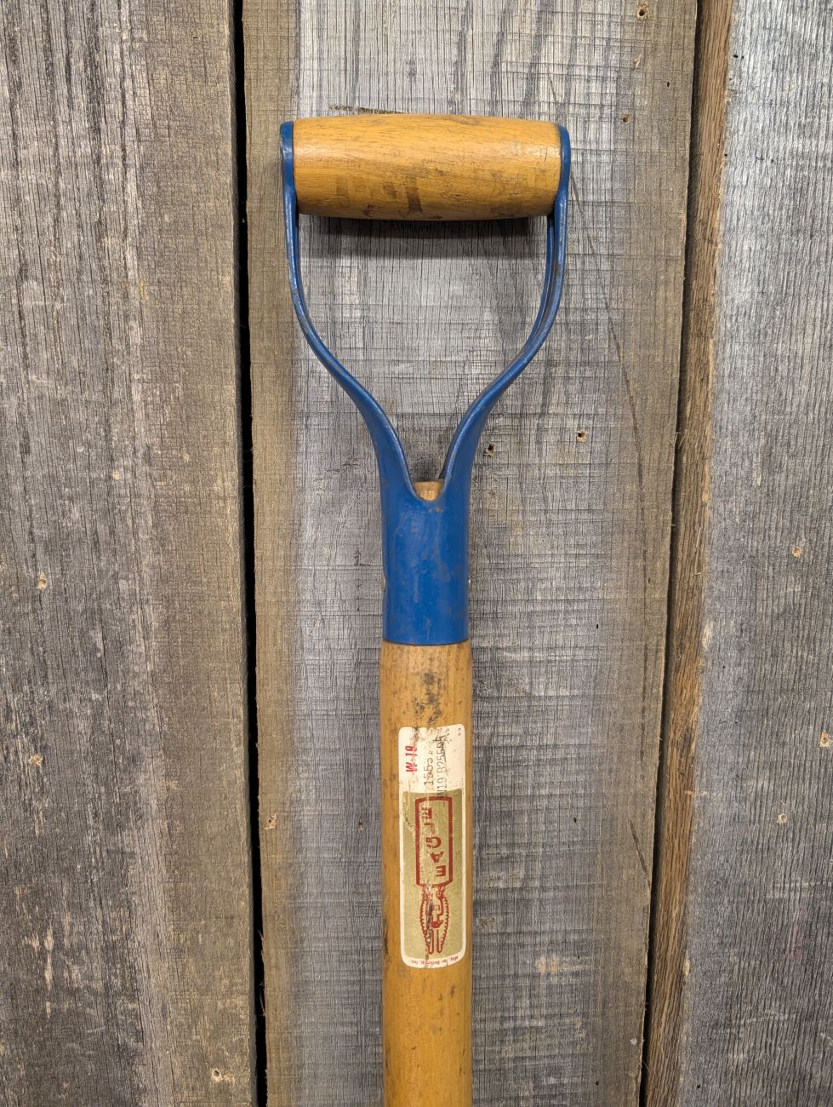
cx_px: 416
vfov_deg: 71.5
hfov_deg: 56.9
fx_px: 768
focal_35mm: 24
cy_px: 554
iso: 221
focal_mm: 6.9
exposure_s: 1/24
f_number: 1.68
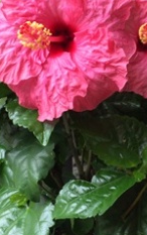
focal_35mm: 66
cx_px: 150
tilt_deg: -21.5
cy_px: 106
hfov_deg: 19.2
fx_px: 422
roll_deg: -2.0
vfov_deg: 31.0
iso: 32
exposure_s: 1/60
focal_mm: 4.15
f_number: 2.2
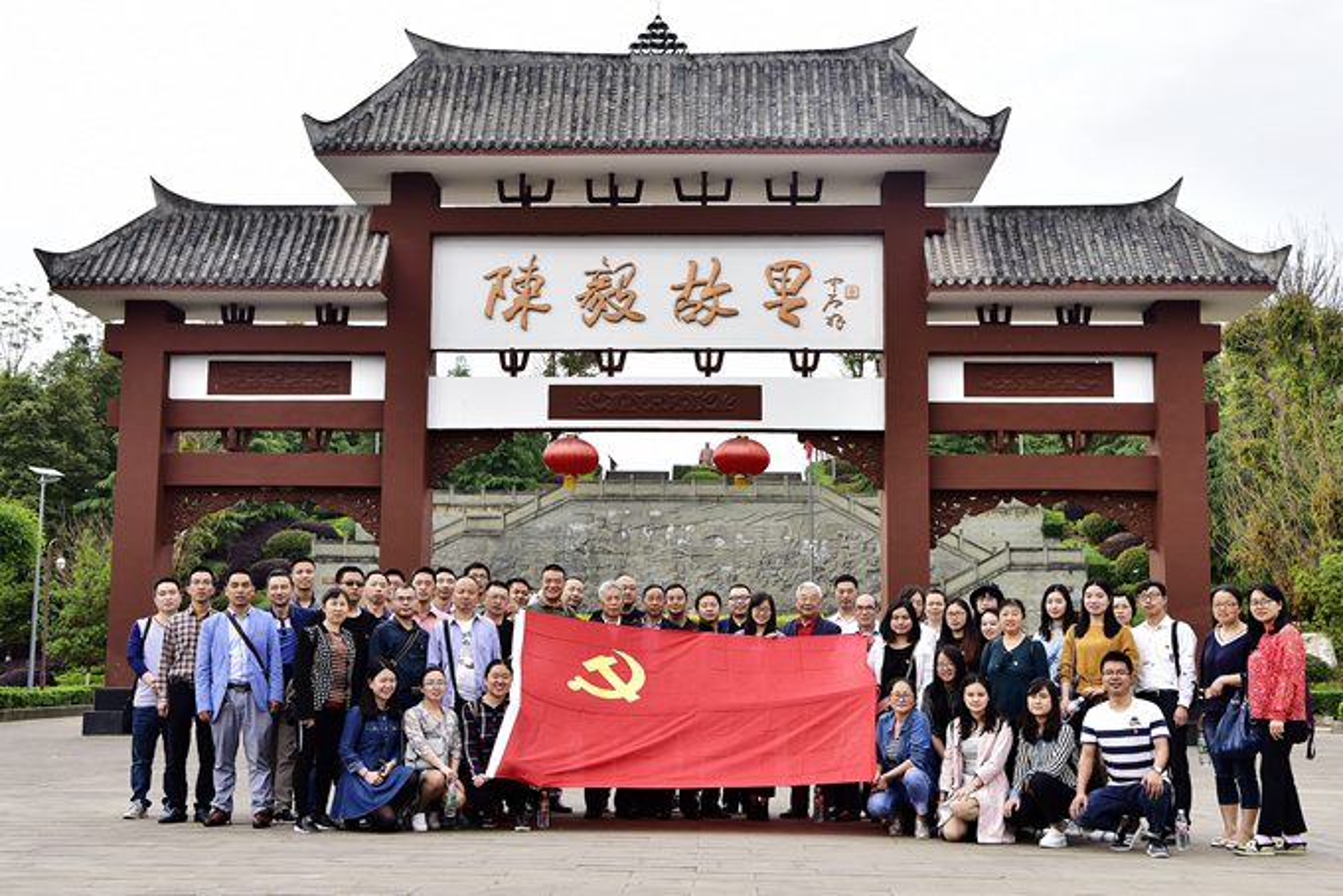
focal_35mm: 40
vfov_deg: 33.4
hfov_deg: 48.4
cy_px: 448
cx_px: 672
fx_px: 1493
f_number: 7.1
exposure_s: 1/200
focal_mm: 40
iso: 250
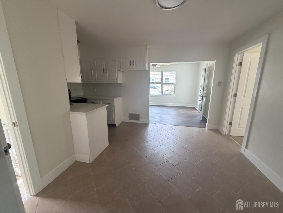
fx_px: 114
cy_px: 106
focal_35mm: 14
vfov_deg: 85.7
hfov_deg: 102.1
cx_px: 142
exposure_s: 1/121
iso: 250
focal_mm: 2.22
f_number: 2.2
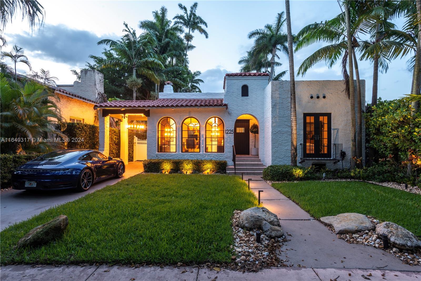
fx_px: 222
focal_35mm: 19
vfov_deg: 64.5
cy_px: 140
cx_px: 210
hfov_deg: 86.9
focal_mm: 19
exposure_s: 2.5
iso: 100
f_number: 11
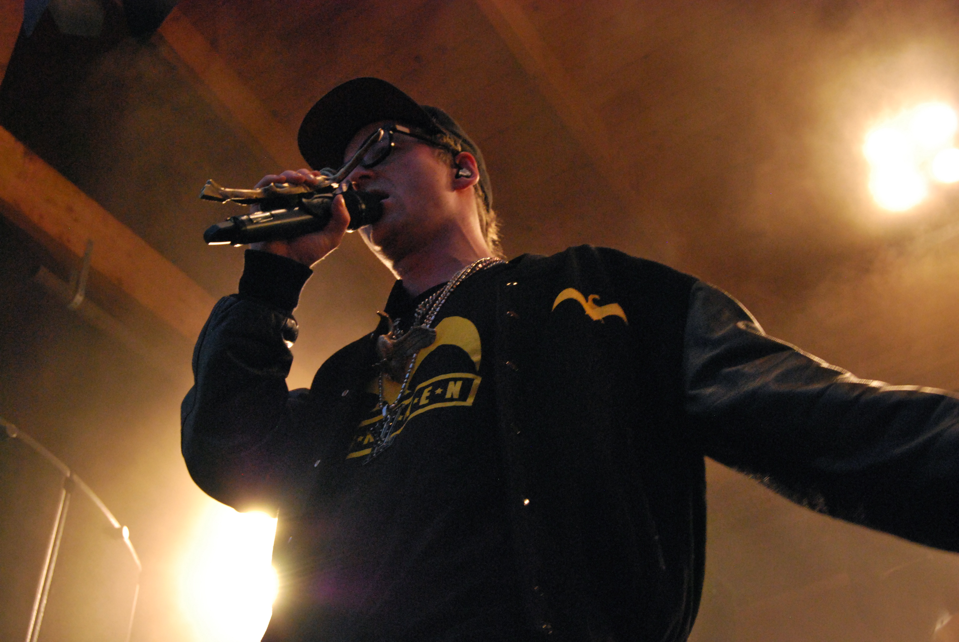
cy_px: 321
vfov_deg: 26.6
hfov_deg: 38.8
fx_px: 1360
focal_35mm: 51
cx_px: 480
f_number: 7.1
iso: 1600
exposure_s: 1/200
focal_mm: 34
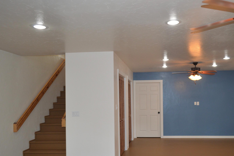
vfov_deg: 38.6
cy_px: 94
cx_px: 142
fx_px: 221
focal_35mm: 34
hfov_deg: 55.4
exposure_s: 1/60
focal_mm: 18
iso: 400
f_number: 4
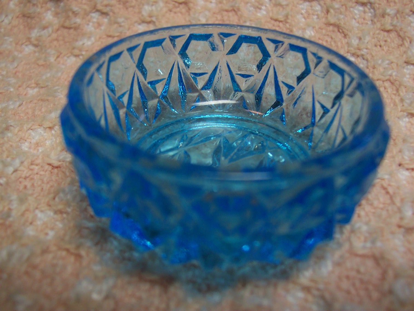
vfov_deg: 38.7
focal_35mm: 37
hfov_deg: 50.1
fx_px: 443
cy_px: 156
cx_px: 207
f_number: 2.8
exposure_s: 1/90
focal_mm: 5.6
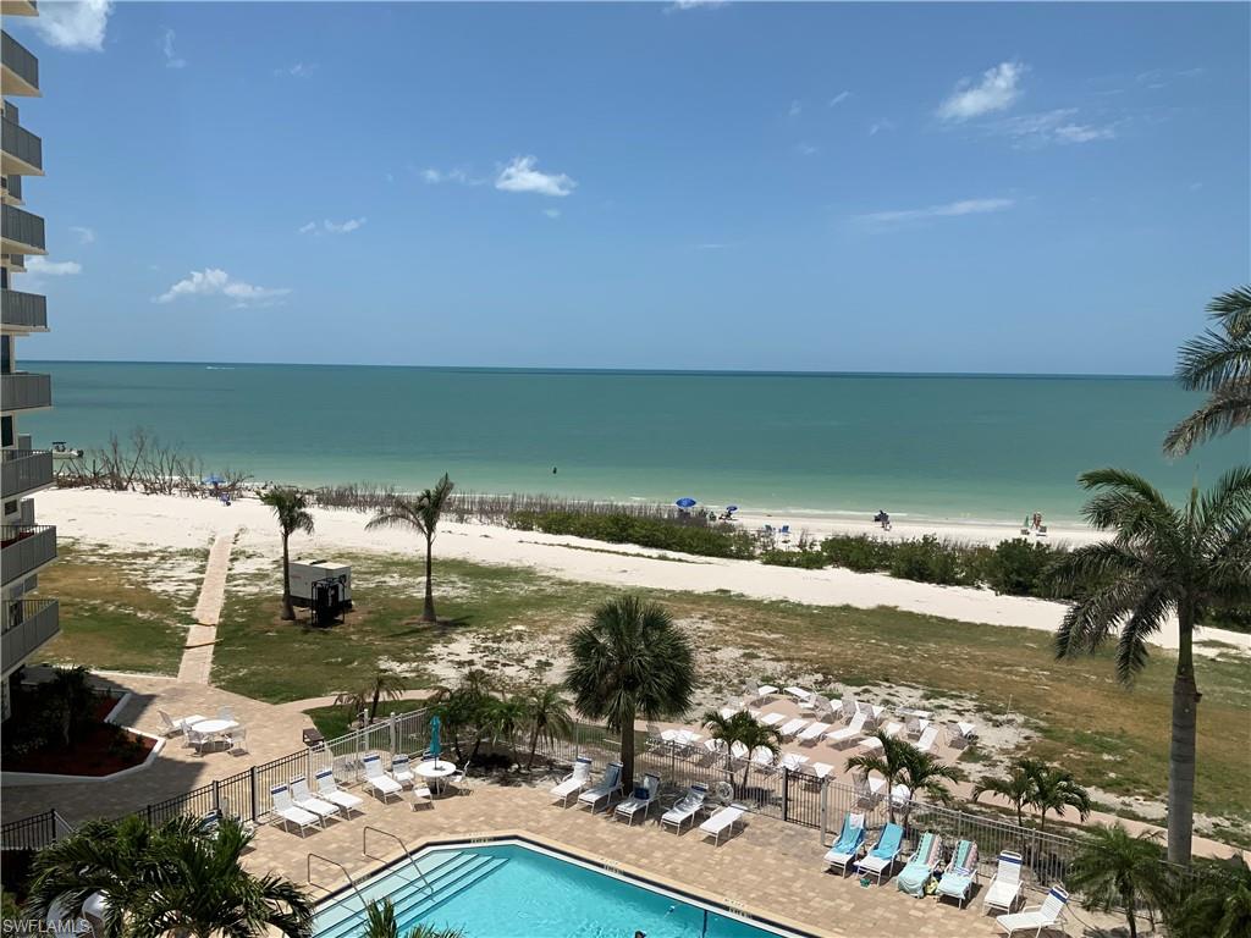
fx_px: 1048
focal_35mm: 29
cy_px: 469
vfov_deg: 48.2
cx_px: 626
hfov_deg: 61.7
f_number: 1.8
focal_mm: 3
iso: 20
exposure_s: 1/4785
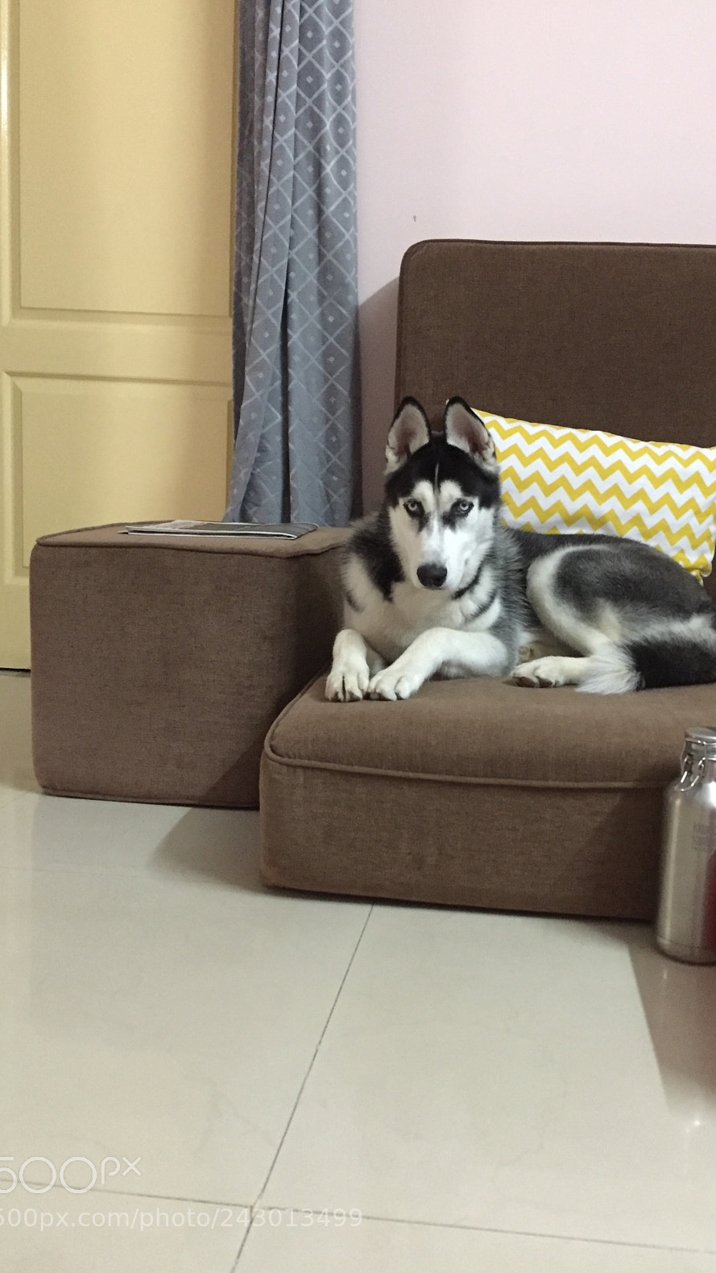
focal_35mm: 32
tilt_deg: -7.6
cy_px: 636
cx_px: 424
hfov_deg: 36.6
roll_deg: -2.5
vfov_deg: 61.0
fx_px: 1080
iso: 800
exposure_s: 1/17
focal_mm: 4.15
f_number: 2.2
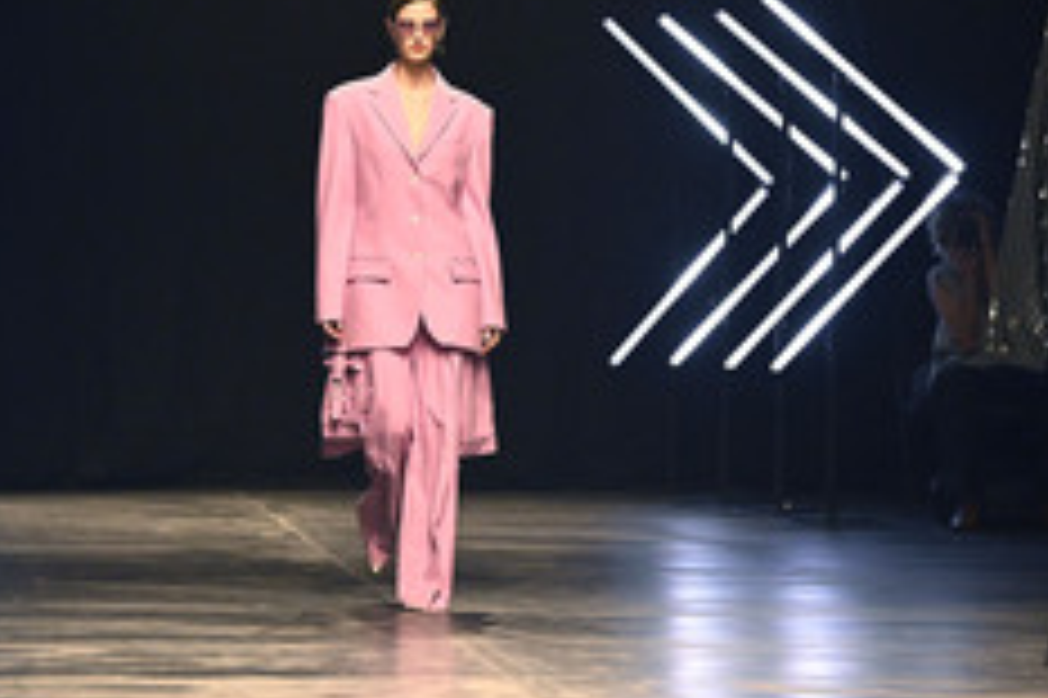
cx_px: 668
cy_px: 315
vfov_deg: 6.4
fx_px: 6196
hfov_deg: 9.7
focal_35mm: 213
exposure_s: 1/800
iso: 5000
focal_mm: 110
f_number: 5
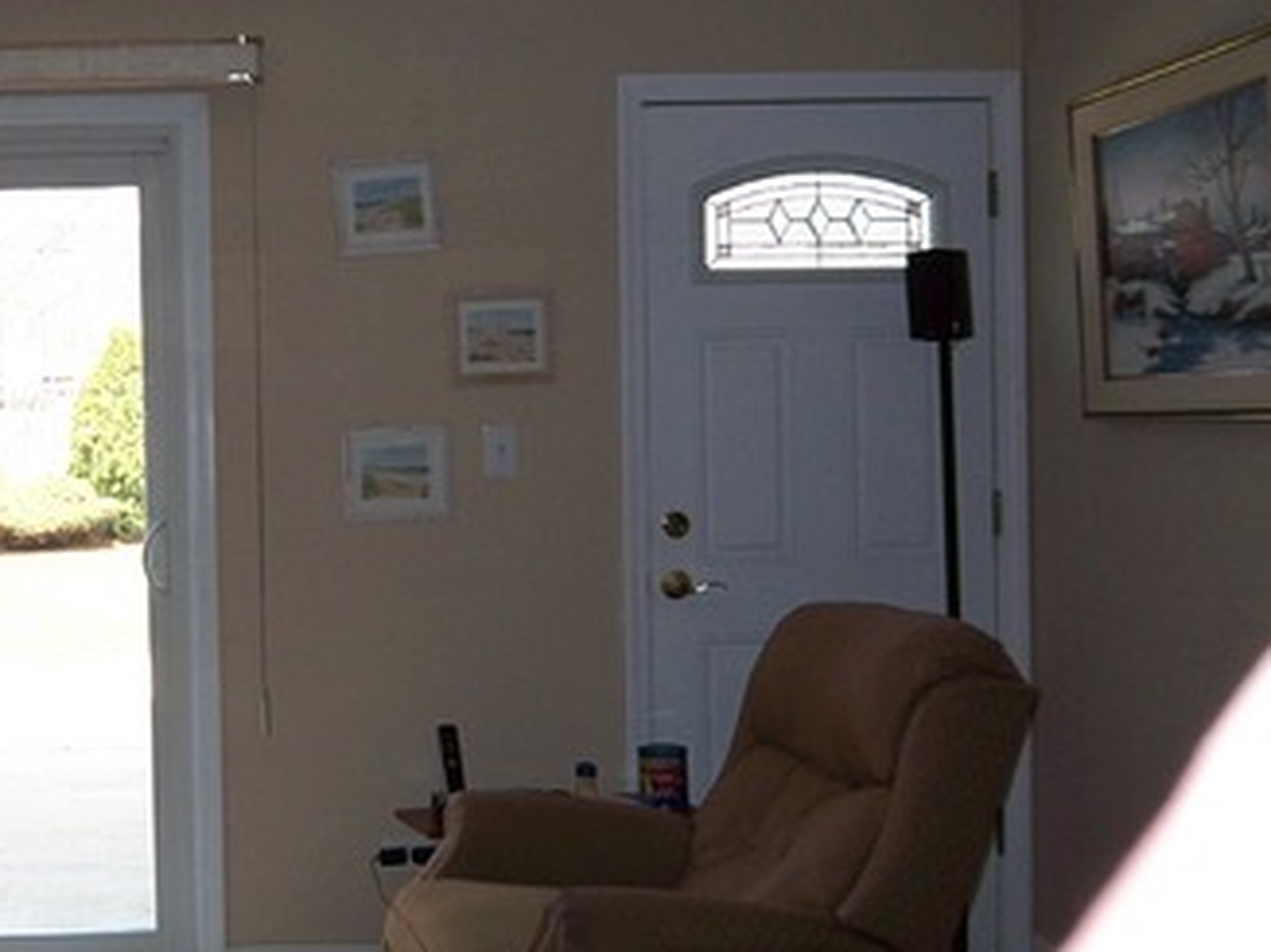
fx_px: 1652
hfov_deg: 40.1
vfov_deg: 32.1
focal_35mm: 45
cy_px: 373
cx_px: 225
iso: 50
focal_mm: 3.8
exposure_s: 1/60
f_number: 2.8
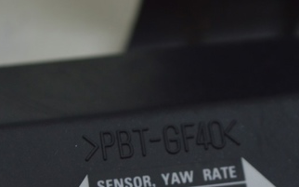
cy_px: 197
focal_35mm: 158
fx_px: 1287
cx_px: 164
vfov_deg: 8.2
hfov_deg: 13.2
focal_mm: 52
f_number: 5.6
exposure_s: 1/50
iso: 400
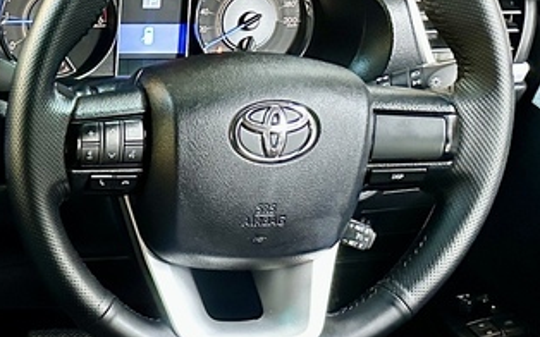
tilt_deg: -39.0
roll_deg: -3.2
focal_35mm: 83
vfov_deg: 14.8
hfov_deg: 21.4
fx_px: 1221
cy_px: 471
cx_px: -244
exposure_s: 1/37
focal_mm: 6.86
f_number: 1.78
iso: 1000
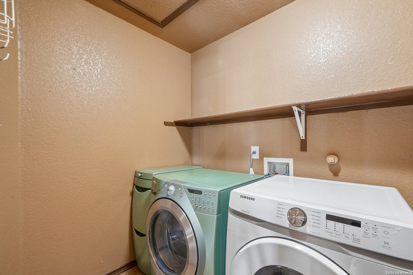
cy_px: 138
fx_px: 172
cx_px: 206
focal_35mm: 15
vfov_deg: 77.3
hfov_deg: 100.4
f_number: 8
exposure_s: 1/2
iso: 500
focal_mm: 15
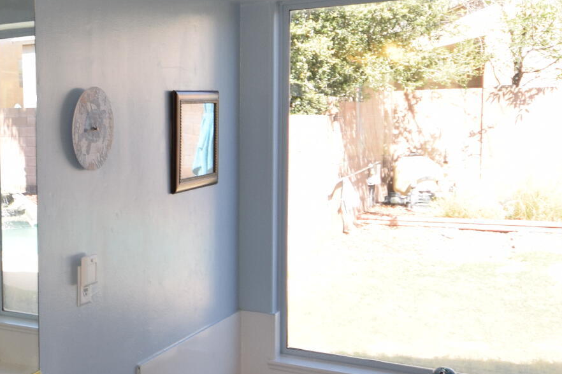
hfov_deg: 33.5
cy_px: 184
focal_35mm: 51
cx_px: -69
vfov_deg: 26.5
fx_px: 796
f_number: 6.3
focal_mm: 10
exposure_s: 1/160
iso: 400
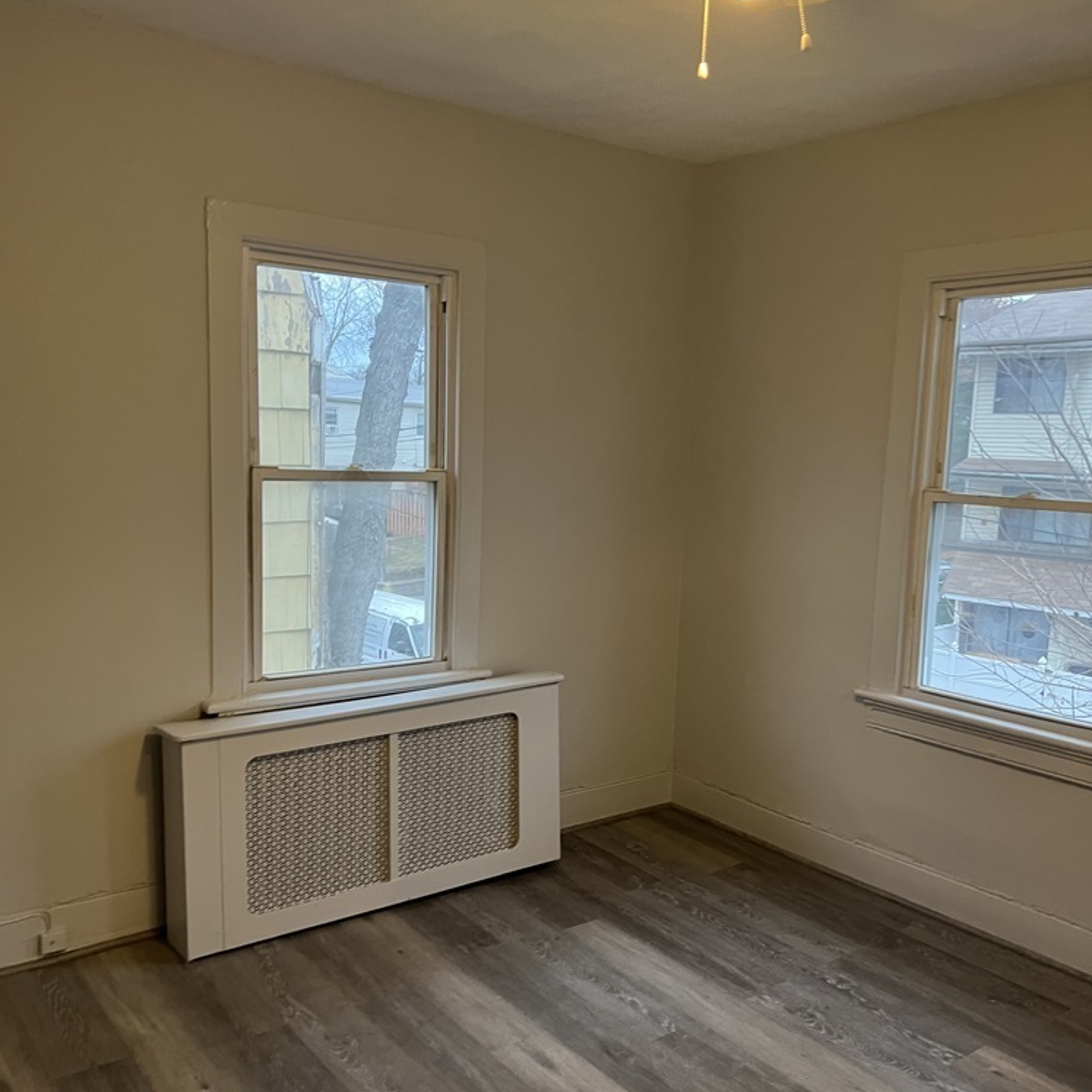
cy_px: 591
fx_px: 1106
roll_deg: -2.1
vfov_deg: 52.5
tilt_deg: -6.7
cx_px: 544
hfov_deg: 52.5
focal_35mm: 31
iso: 200
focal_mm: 5.7
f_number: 1.5
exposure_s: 1/60
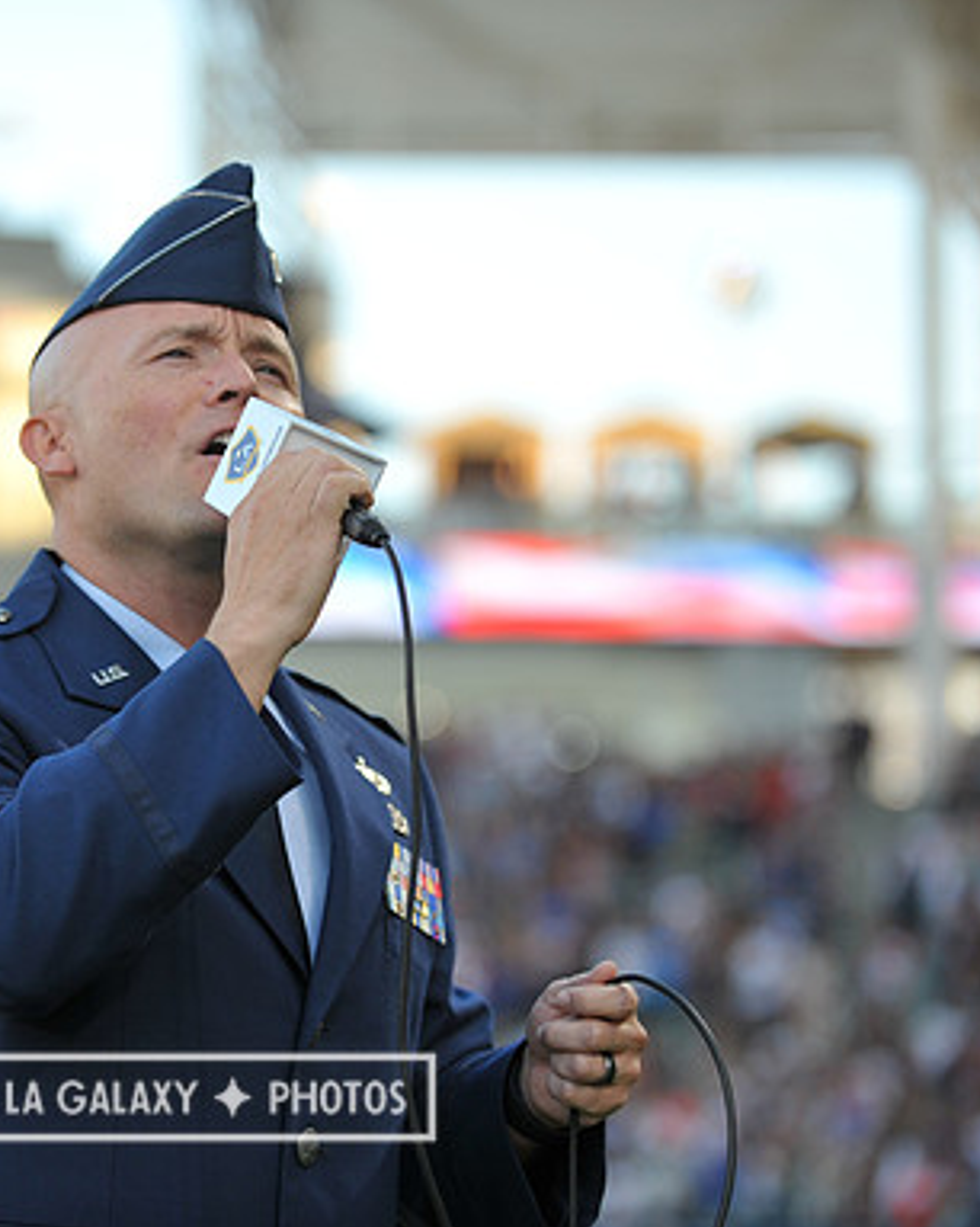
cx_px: 208
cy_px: 615
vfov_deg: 13.3
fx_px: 5261
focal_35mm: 145
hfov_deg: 10.6
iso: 400
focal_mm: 102
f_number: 2.8
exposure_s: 1/500
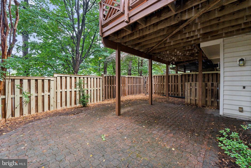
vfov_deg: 81.2
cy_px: 84
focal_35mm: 14
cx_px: 126
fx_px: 98
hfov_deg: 104.2
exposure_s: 1/50
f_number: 11
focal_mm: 14
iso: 1600
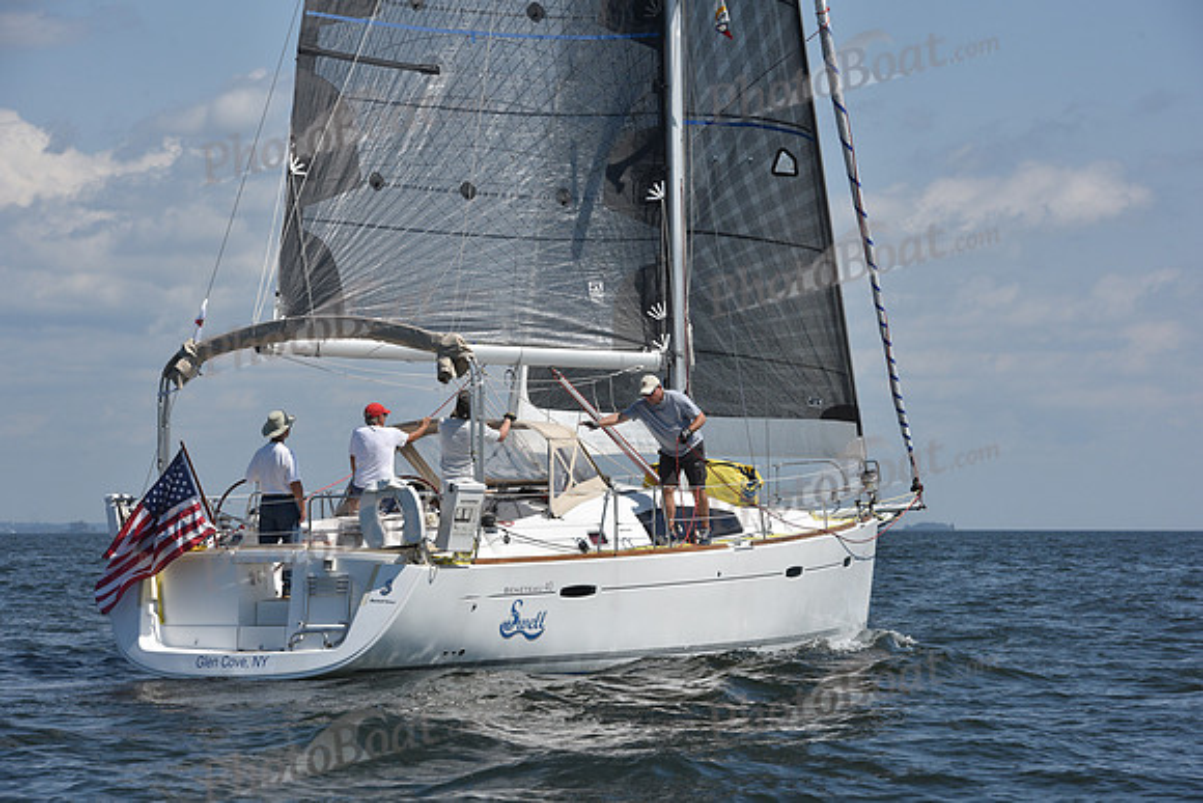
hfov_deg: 14.2
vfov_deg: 9.5
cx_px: 602
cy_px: 402
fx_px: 4846
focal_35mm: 145
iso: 320
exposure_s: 1/1250
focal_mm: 145
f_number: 11
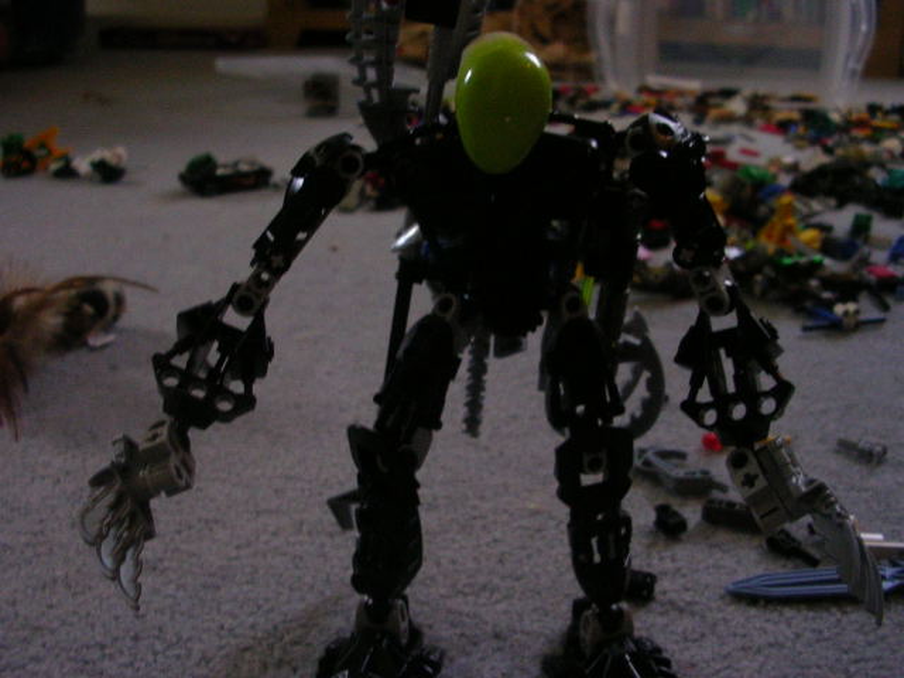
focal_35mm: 38
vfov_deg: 37.7
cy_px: 339
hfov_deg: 49.0
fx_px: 992
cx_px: 452
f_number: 2.8
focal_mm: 5.8
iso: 200
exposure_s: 1/90
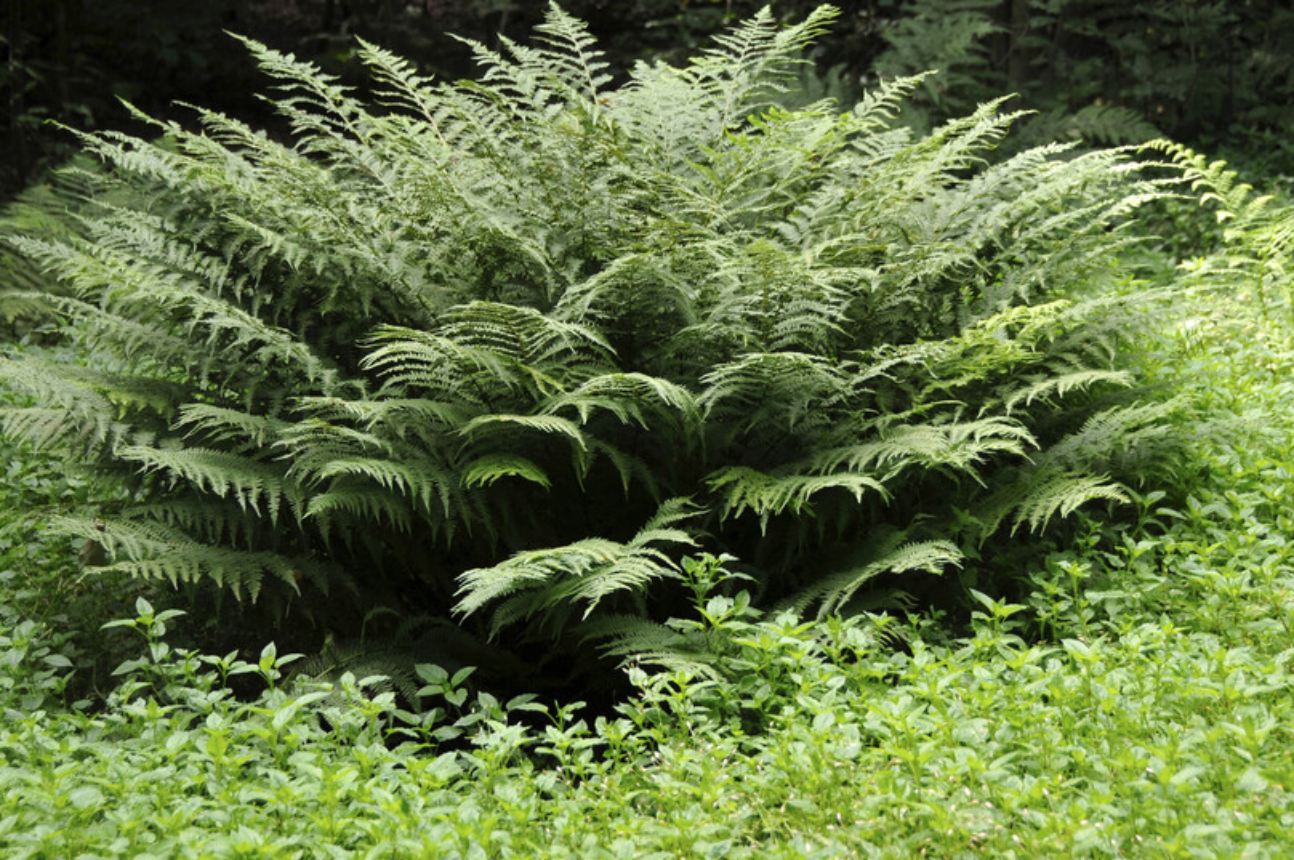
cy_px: 352
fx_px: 3411
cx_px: 604
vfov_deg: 14.4
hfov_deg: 21.5
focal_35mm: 95
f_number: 5
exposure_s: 1/80
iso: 200
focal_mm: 50
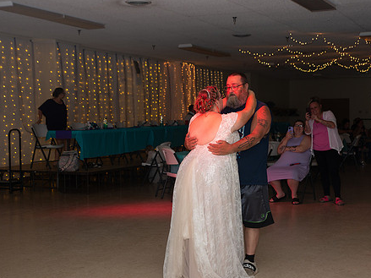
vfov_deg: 24.0
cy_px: 153
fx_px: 654
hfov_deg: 31.7
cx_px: 193
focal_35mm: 61
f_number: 3.5
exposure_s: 1/125
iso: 800
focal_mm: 48
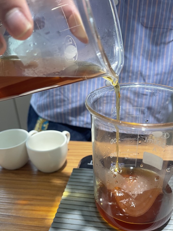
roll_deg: +1.2
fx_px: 193
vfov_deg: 61.4
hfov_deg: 48.0
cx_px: 100
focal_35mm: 29
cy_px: 131
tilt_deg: -28.2
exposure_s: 1/60
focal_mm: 5.1
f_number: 1.6
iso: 125
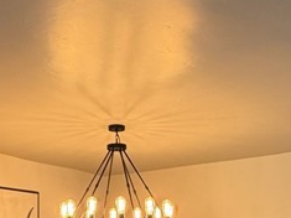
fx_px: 513
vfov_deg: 21.5
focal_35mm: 61
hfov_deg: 31.5
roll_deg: +0.3
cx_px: 105
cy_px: 290
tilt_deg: -3.4
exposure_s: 1/60
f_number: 2.2
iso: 250
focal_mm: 2.22
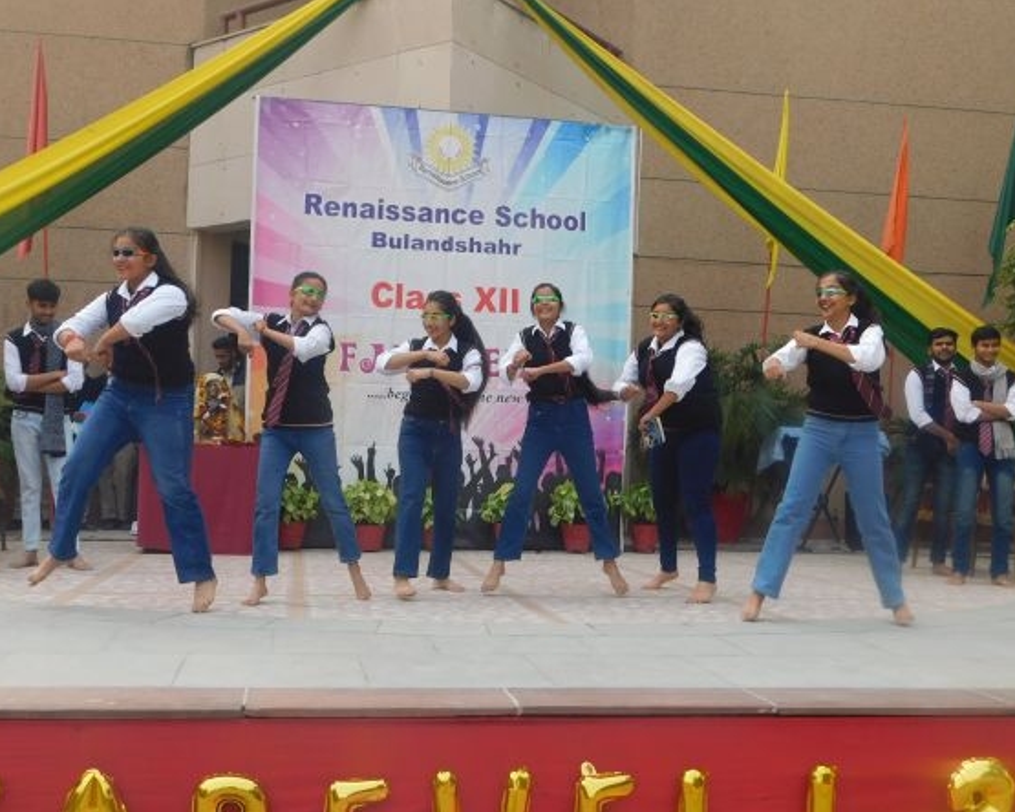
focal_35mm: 38
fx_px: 1142
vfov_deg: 39.2
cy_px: 408
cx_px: 472
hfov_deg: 47.9
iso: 125
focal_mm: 6.3
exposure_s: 1/400
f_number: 3.5
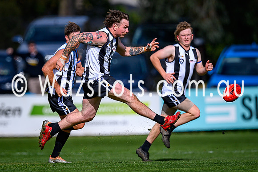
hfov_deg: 2.0
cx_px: 110
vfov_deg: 1.3
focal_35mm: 1022
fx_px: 7323
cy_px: 70
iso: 125
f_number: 4
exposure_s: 1/2500
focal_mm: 500
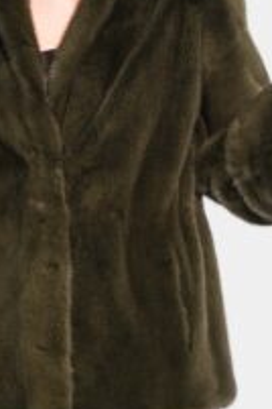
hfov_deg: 7.4
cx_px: 93
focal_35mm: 186
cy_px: 114
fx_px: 2108
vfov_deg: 11.0
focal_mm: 55
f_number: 3.2
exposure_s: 1/160
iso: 100
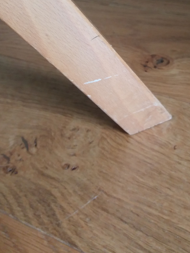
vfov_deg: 39.7
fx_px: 337
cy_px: 54
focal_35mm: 46
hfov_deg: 31.3
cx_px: 128
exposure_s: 1/17
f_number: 1.9
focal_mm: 3.7
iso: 160
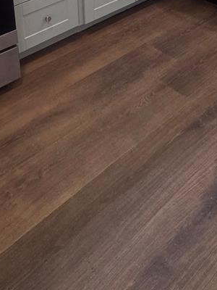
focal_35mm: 39
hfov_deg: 36.6
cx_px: 82
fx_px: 326
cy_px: -86
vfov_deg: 34.3
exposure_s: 1/120
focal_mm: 2.2
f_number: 2.2
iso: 200
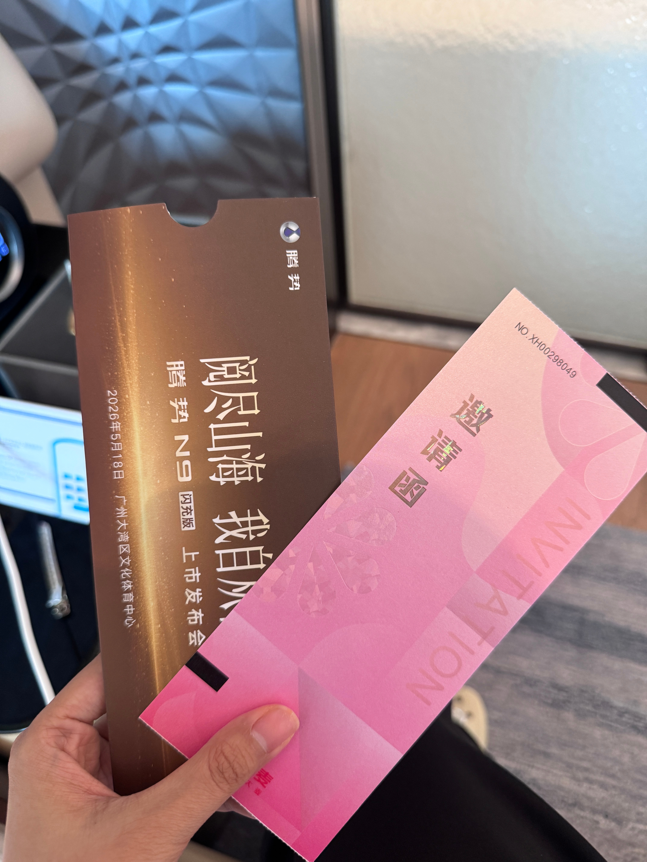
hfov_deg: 56.8
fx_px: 598
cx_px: 324
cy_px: 431
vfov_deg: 71.6
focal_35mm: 24
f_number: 1.78
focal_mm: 6.76
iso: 250
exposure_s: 1/50
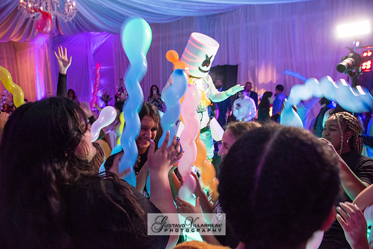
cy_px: 124
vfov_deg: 53.2
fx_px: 249
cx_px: 186
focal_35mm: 24
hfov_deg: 73.7
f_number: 4
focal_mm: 24
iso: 1250
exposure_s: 1/60
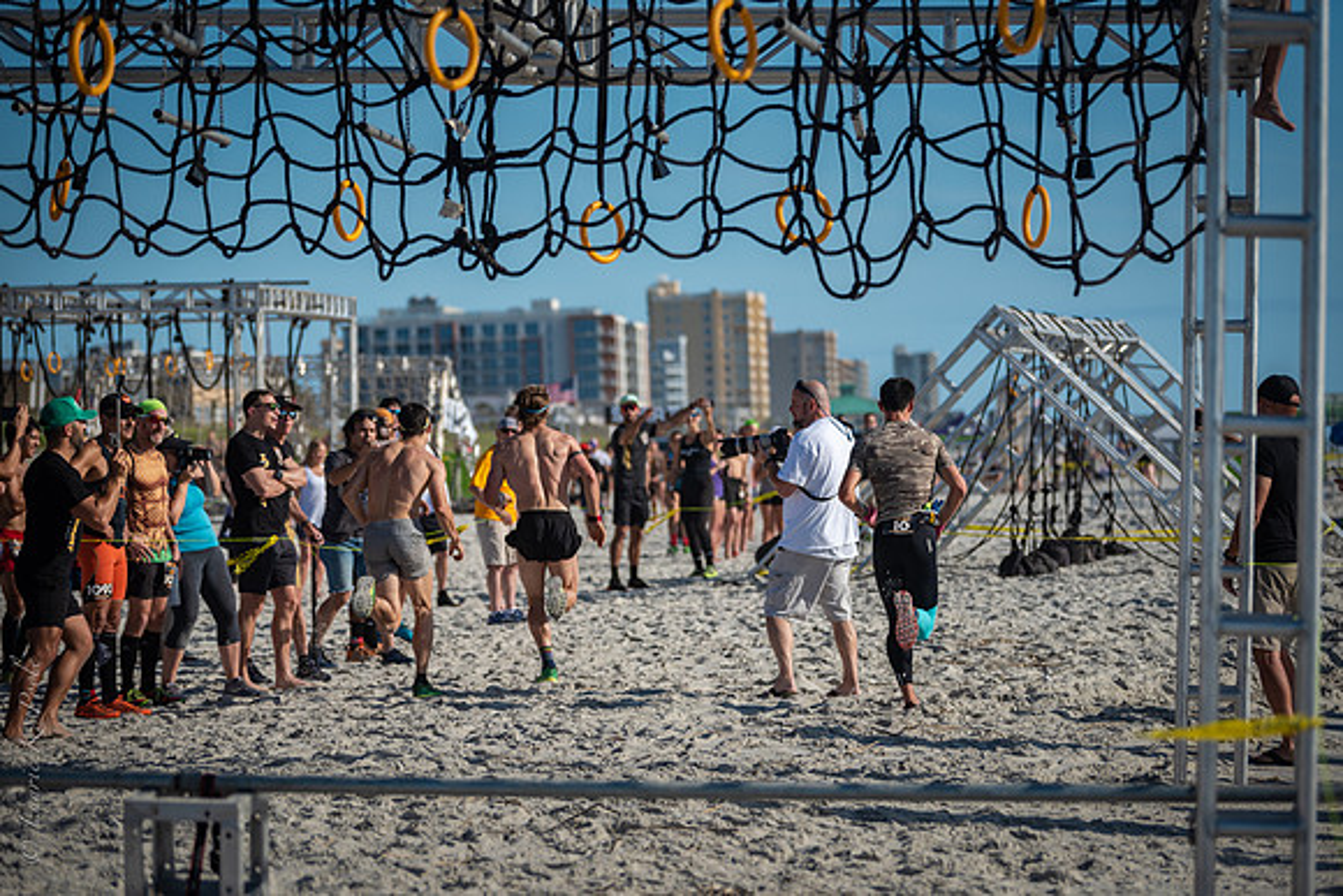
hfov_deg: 20.0
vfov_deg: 13.4
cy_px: 448
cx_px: 672
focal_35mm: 102
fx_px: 3806
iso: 320
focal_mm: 102
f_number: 2.8
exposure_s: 1/4000
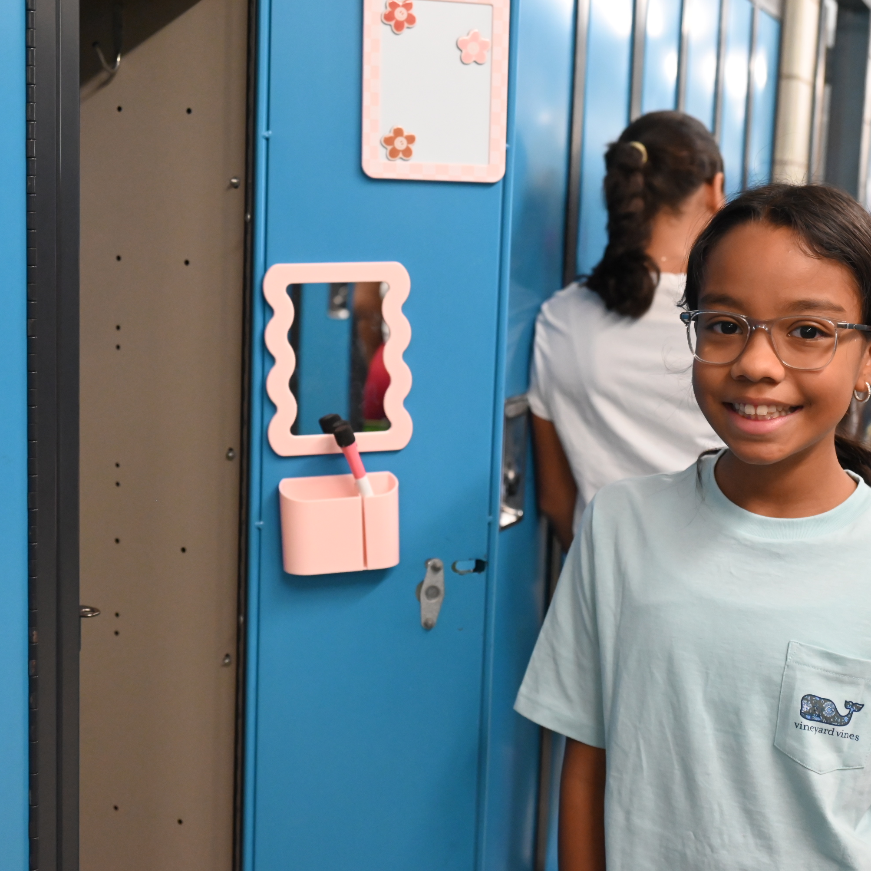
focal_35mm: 51
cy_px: 436
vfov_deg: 33.4
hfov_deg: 33.3
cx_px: 523
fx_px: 1452
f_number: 5
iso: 5000
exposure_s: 1/60
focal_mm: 40
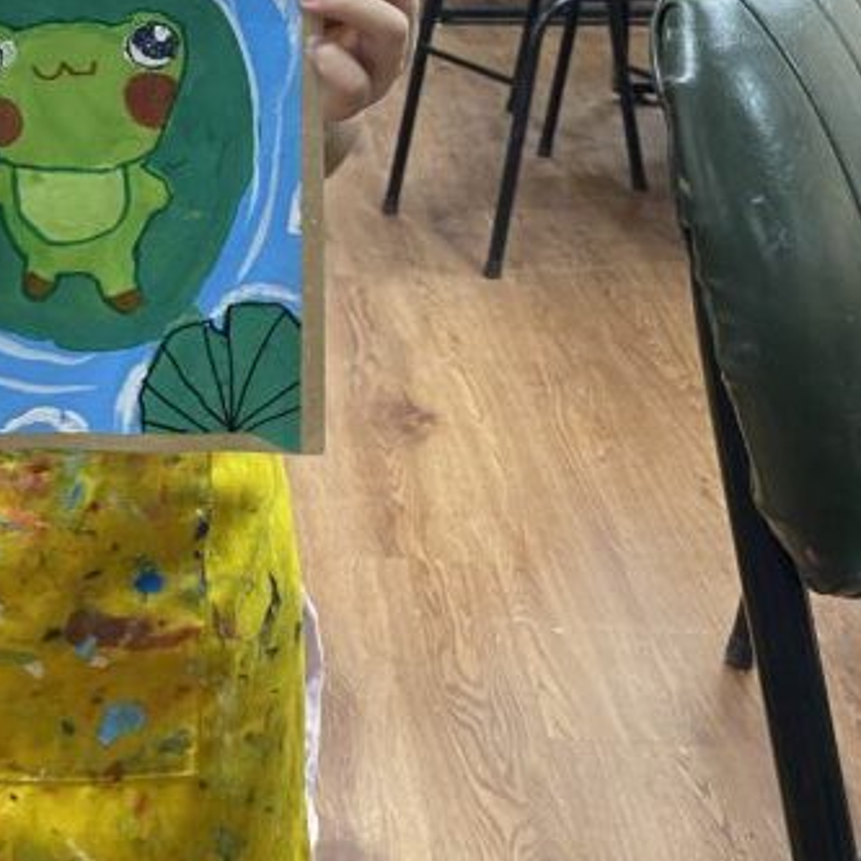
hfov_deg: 24.0
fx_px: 1942
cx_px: 10
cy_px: -142
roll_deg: -0.2
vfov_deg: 23.1
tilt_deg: -4.9
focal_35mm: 69
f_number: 1.8
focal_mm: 4.25
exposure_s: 1/50
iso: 100
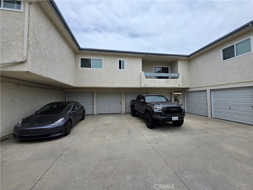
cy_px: 95
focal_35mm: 13
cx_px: 126
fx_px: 95
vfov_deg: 89.9
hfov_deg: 106.2
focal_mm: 2.2
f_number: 1.9
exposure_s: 1/4037
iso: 40
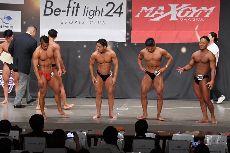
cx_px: 114
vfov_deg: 10.2
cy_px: 75
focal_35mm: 134
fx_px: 856
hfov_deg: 15.3
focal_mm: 85
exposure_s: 1/400
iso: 6400
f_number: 5.6
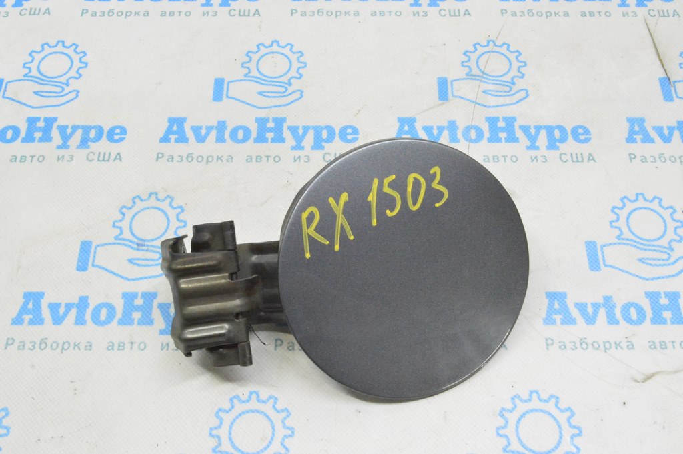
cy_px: 227
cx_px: 342
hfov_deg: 49.6
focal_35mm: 39
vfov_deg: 34.2
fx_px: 739
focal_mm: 26
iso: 6400
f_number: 20
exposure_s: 1/15
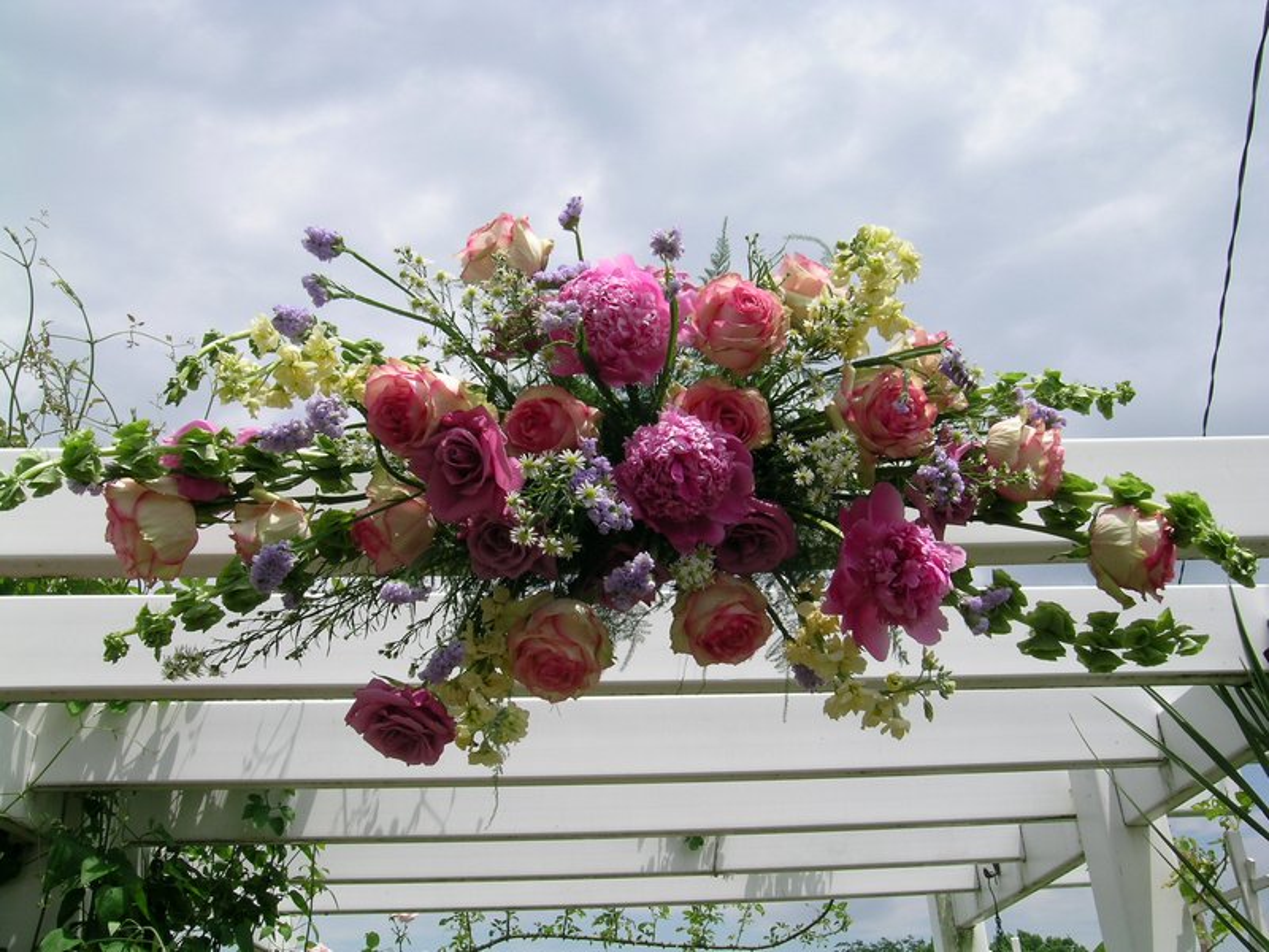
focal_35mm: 65
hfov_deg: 29.8
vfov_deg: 22.6
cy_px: 476
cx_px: 634
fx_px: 2383
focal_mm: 6.5
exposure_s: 1/332
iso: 50
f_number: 7.3
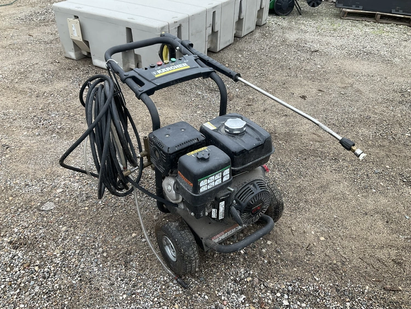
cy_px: 154
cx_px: 206
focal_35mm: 29
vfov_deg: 48.3
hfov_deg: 61.6
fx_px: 344
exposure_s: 1/279
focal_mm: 3
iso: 25
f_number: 1.8
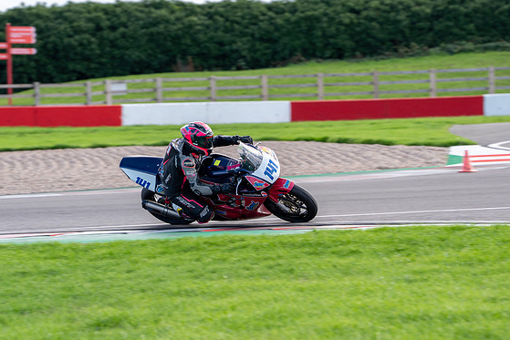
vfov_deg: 5.1
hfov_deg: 7.6
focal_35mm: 270
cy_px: 167
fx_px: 3826
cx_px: 248
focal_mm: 260
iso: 320
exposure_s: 1/500
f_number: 6.3
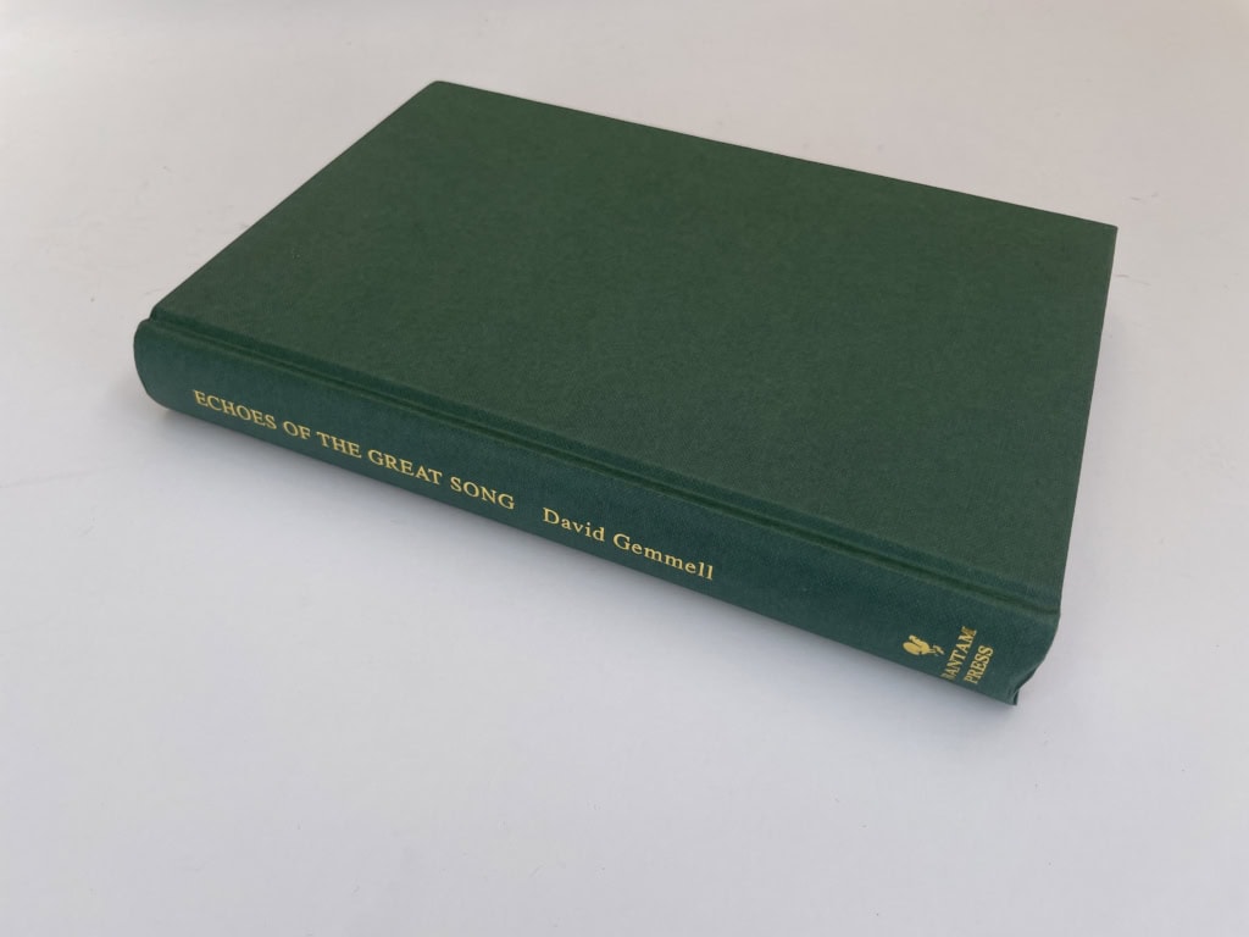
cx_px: 624
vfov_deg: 53.1
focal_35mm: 26
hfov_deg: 67.3
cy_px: 468
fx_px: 938
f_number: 1.6
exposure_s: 1/442
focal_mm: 4.2
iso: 32
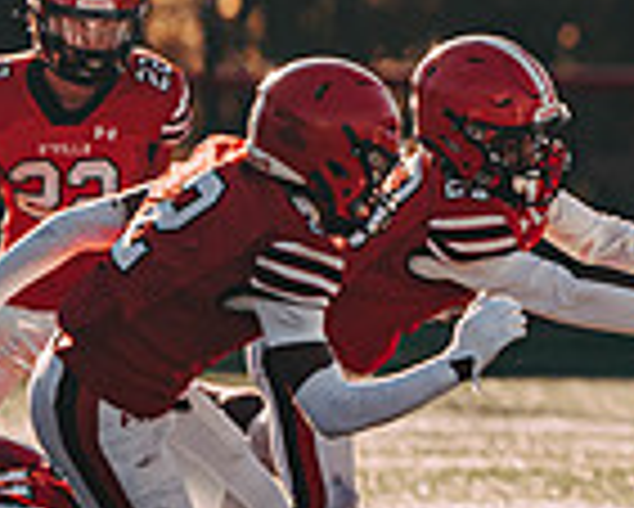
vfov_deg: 1.6
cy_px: 142
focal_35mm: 970
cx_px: 930
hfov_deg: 2.0
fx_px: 18214
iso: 125
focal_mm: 200
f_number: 2.8
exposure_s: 1/3200
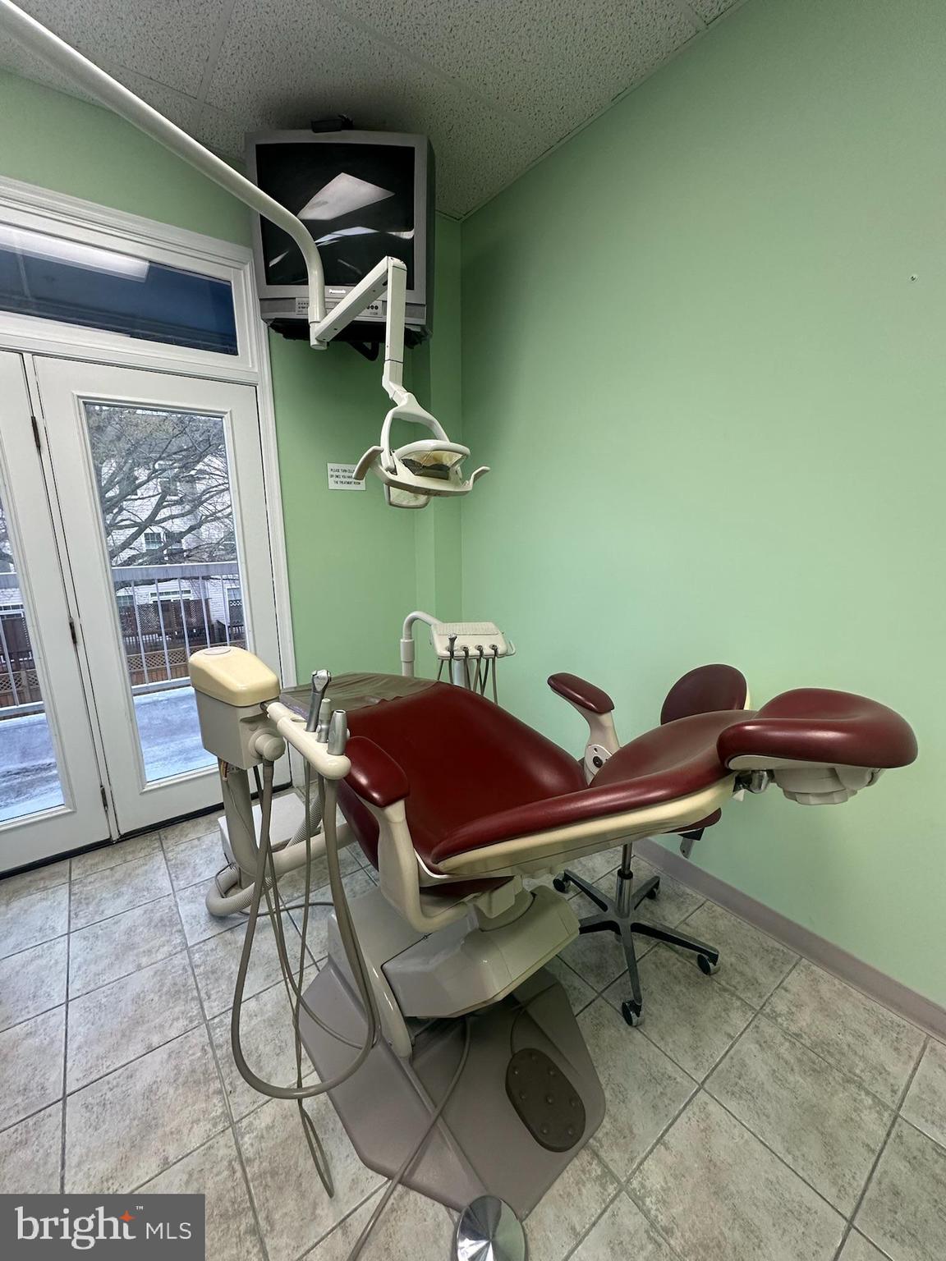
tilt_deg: -11.9
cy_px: 630
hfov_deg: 85.7
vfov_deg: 102.1
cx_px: 473
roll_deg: -0.4
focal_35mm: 14
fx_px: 510
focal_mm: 2.22
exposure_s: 1/120
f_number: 2.2
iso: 200
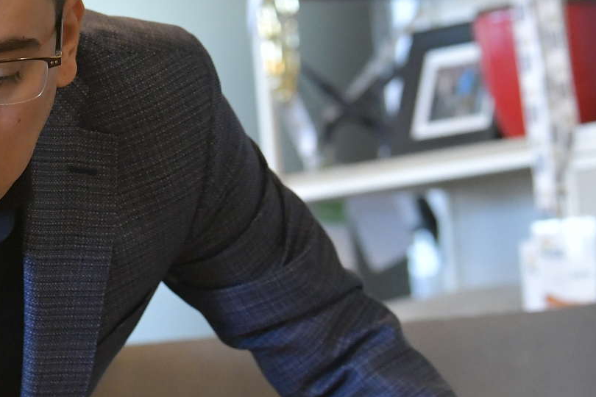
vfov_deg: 6.4
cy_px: 198
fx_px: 3576
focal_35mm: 216
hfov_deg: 9.4
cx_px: -90
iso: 5000
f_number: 4
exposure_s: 1/320
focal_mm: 70
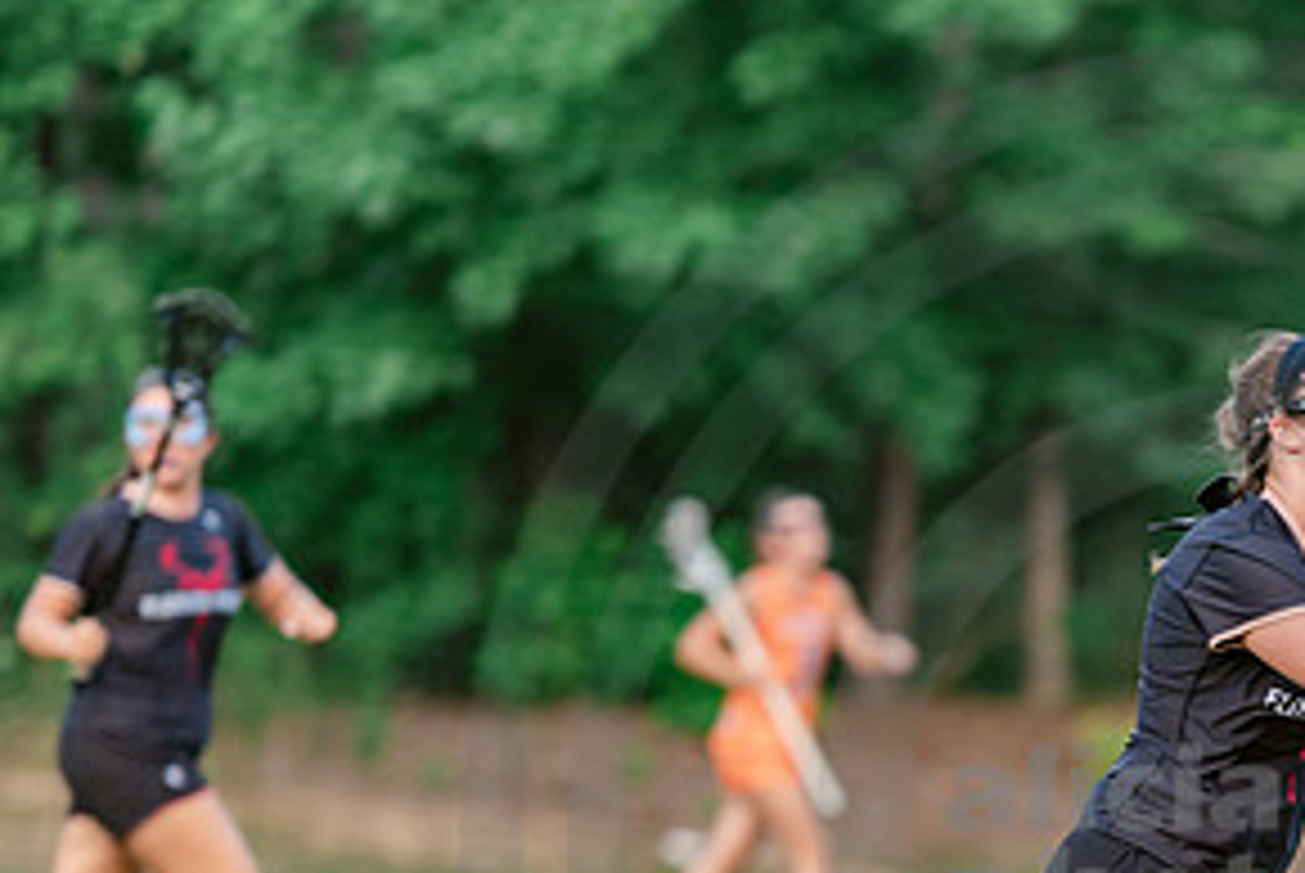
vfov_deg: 2.5
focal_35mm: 542
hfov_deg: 3.8
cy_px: 1118
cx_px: 1550
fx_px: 19667
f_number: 2.8
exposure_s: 1/400
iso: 250
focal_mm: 200
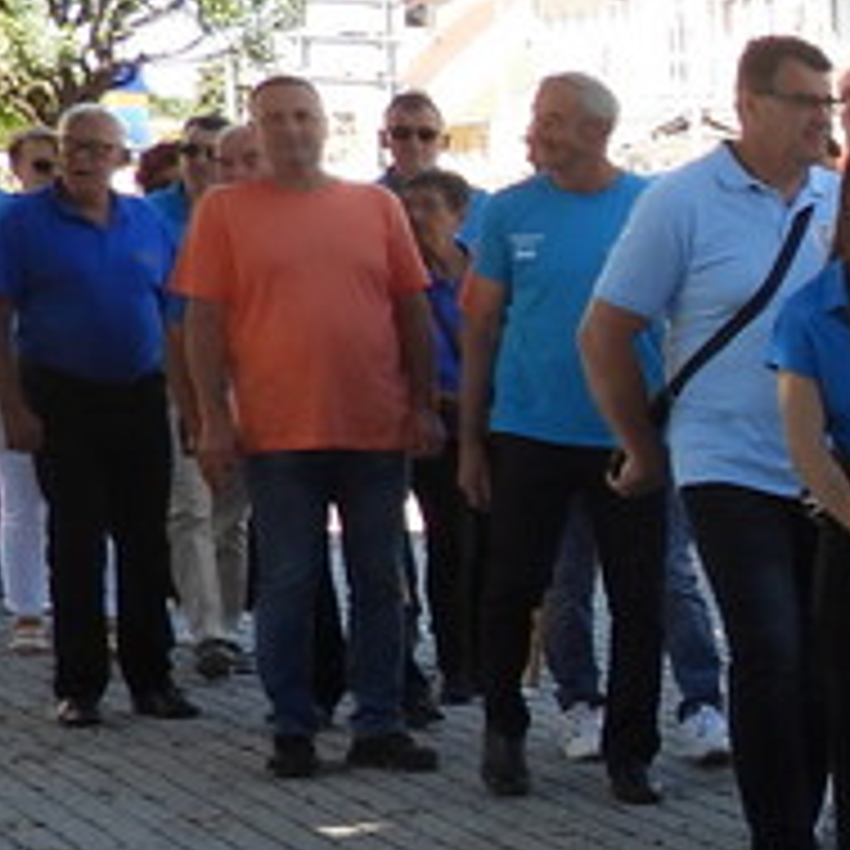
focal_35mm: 135
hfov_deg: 10.6
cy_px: 998
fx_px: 3750
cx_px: 2181
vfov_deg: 12.6
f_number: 2.8
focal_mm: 4.3
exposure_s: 1/320
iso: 100
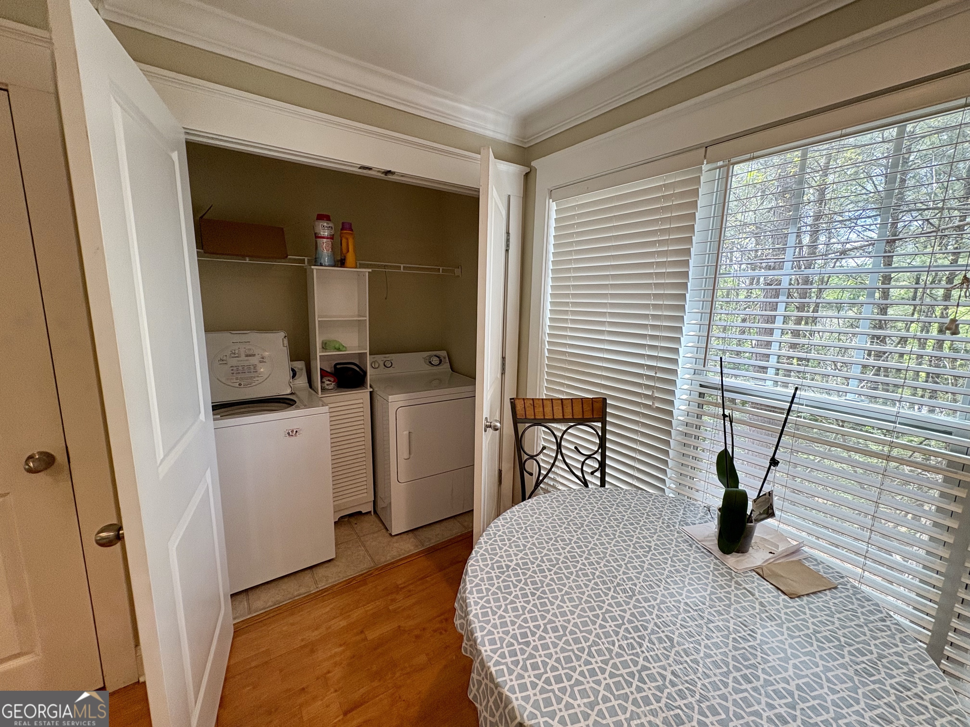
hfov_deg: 102.1
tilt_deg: -9.2
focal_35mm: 14
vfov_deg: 85.7
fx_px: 392
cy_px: 364
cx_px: 485
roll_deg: -0.7
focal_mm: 2.22
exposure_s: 1/120
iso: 160
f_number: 2.2
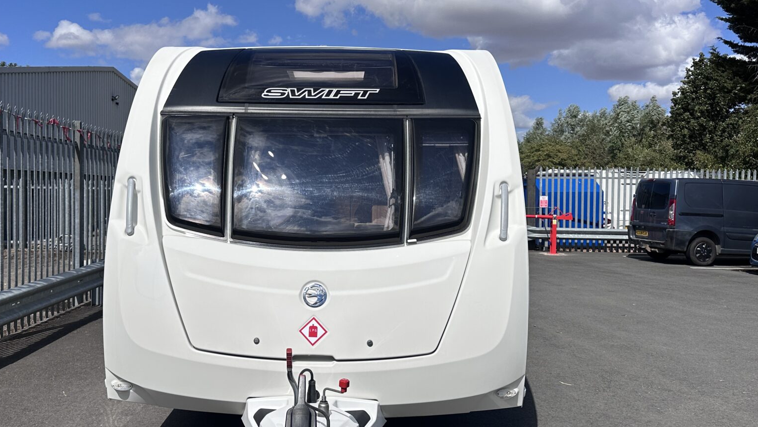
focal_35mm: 35
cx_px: 326
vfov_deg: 33.7
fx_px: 704
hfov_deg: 56.4
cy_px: 213
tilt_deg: -1.7
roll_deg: -0.7
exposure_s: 1/12048
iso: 80
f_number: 1.78
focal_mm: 6.86
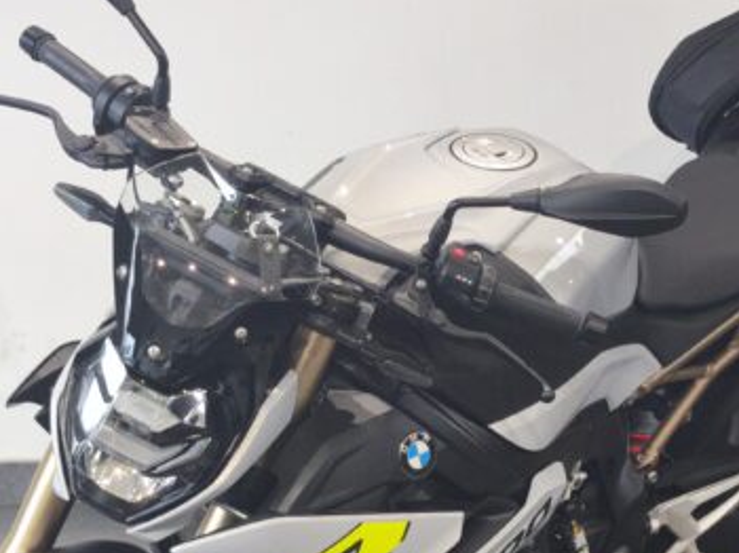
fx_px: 2155
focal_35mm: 101
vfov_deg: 14.6
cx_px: 471
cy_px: 418
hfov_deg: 19.4
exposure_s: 1/120
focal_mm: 6.57
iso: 200
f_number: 1.6
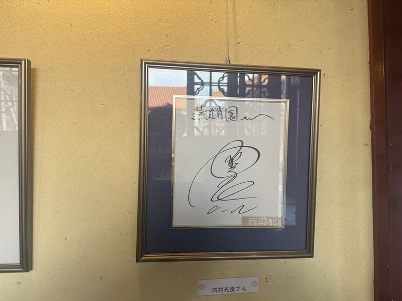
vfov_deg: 56.8
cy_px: 150
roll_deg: +0.0
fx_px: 279
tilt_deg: +2.3
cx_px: 201
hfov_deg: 71.6
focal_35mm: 24
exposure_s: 1/121
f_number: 1.78
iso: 125
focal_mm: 6.76
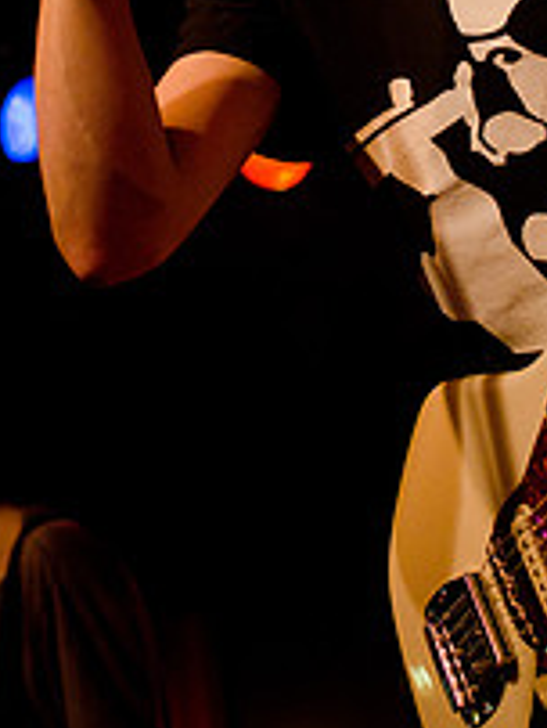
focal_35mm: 128
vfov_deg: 15.1
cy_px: -18
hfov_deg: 11.6
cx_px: 241
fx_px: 2691
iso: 2000
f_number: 2.8
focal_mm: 40
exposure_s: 1/100
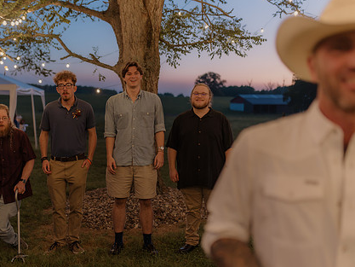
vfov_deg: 29.6
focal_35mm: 49
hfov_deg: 38.5
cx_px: 120
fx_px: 503
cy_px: 162
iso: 1250
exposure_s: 1/125
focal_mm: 35
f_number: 1.4
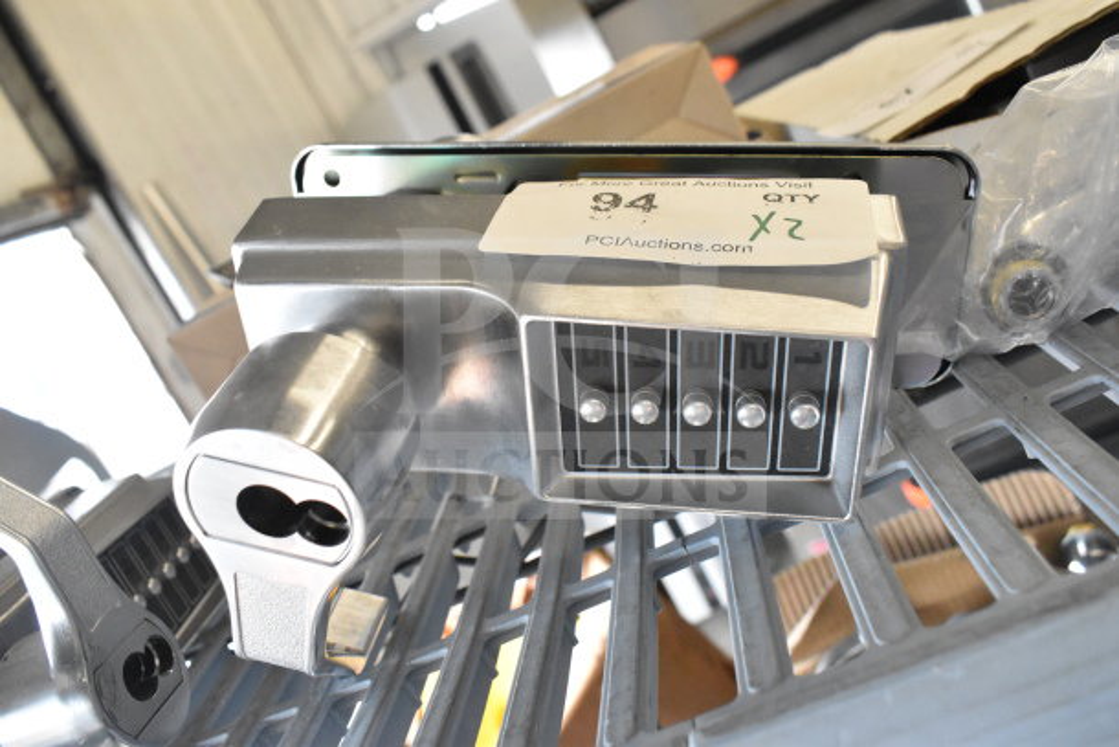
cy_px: 374
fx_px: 933
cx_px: 560
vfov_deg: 43.6
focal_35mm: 30
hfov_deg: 61.9
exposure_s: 1/640
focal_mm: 20
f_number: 6.3
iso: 6400
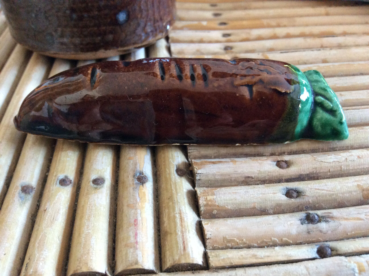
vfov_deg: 44.1
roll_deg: +1.1
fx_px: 341
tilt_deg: -42.2
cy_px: 138
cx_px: 184
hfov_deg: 56.9
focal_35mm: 32
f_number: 2.4
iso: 200
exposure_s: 1/25
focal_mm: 3.3
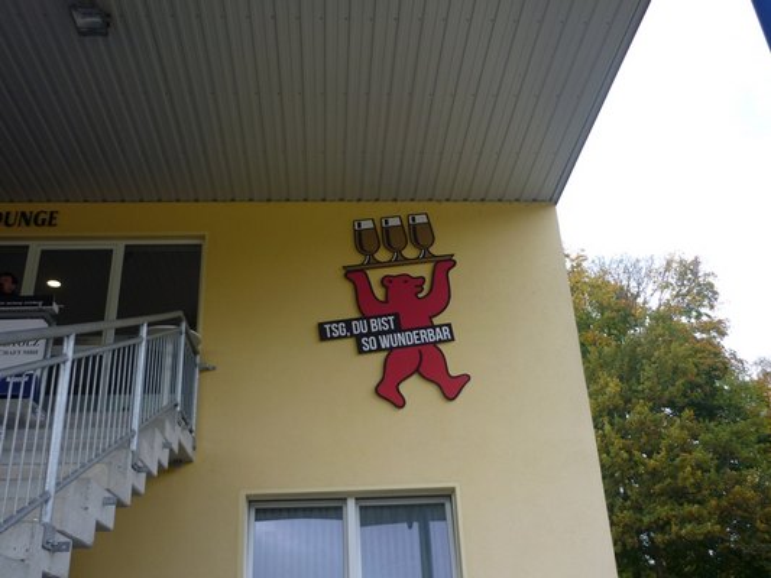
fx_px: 735
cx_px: 386
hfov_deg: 55.3
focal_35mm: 33
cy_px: 289
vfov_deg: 43.0
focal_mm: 5.5
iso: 80
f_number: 2.8
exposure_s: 1/200
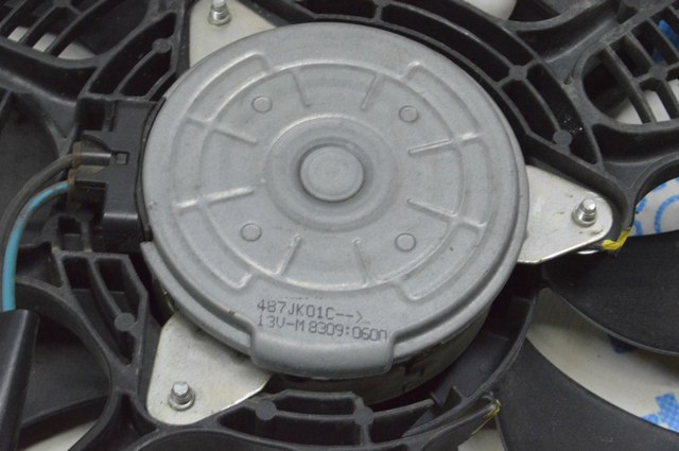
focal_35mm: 82
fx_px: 1554
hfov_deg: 24.6
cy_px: 226
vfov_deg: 16.5
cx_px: 340
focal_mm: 55
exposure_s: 1/20
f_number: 20
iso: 6400
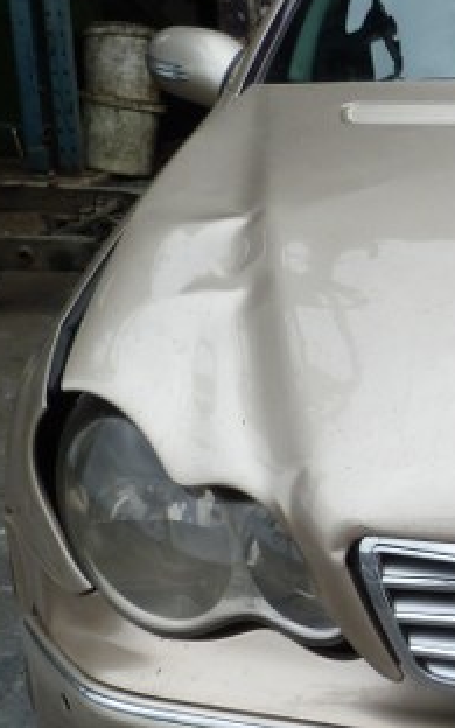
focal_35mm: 68
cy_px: 401
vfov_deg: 30.2
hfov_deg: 17.3
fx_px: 1349
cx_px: 677
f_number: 5.6
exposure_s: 1/200
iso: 80
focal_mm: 4.5
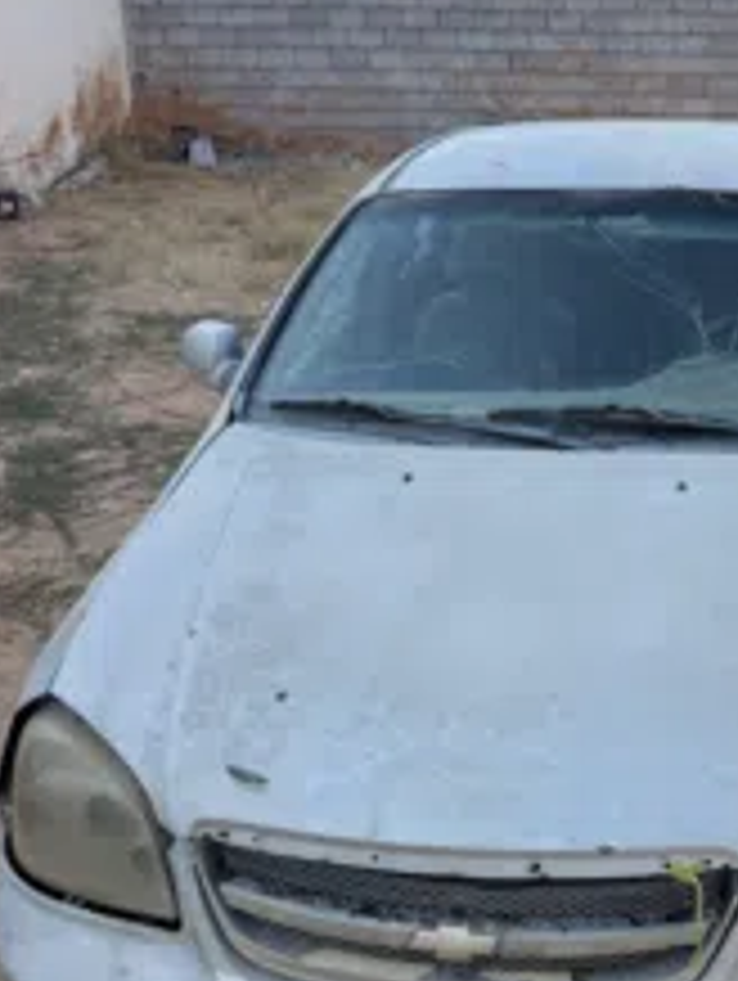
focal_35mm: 44
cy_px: 549
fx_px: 1248
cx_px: 585
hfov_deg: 32.1
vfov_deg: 42.8
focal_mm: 6.76
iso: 100
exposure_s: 1/1689
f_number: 1.78
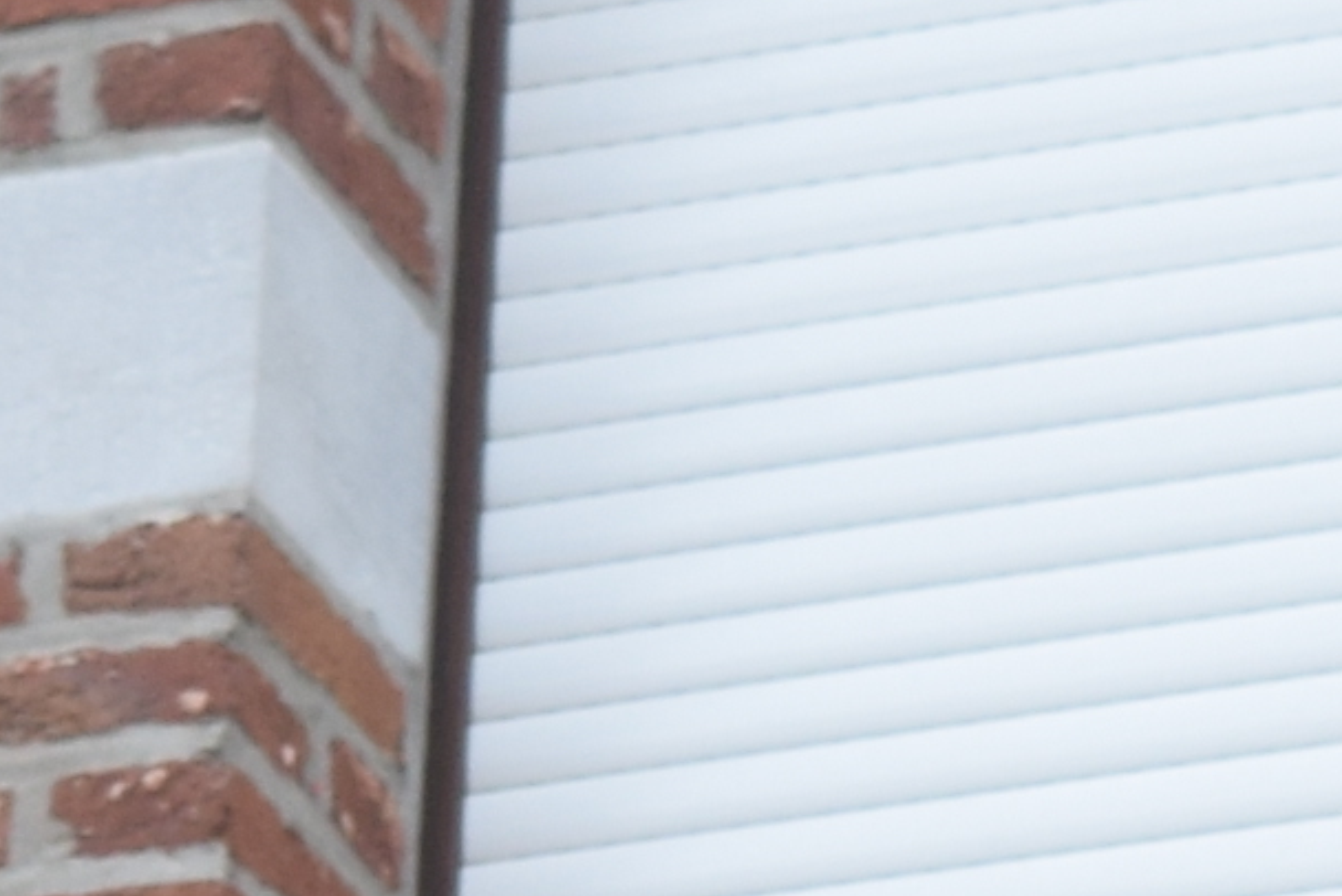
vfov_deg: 2.6
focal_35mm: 532
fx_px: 19840
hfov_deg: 3.9
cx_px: 947
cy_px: 2536
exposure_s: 1/125
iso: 400
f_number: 5.6
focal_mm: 48
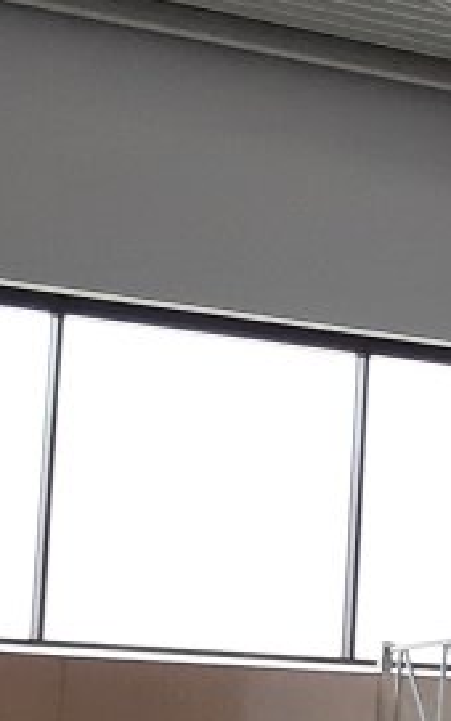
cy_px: 539
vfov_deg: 13.7
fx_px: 2989
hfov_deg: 7.1
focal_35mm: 152
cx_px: 1597
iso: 125
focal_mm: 3.93
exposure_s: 1/50
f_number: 1.7
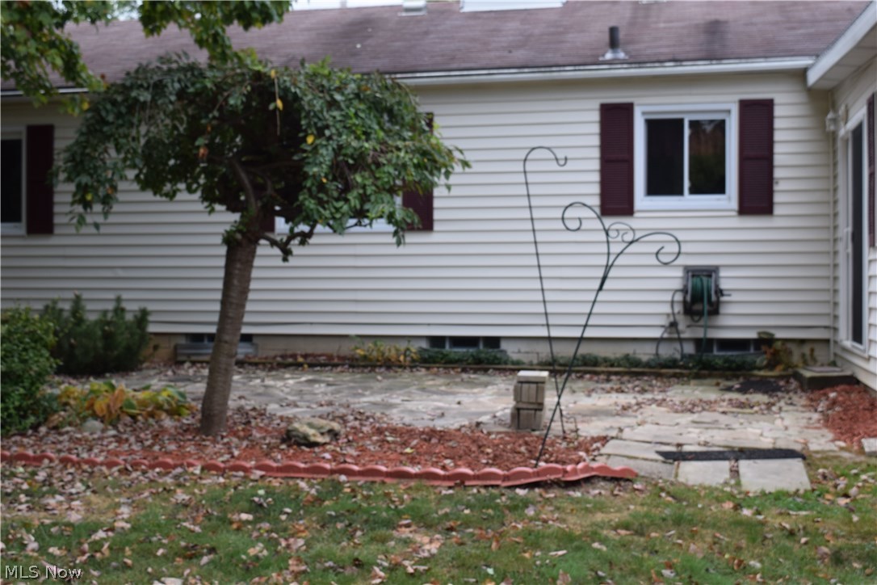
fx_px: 1133
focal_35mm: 46
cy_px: 292
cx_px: 438
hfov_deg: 42.3
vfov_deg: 28.9
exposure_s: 1/250
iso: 360
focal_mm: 31
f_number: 8
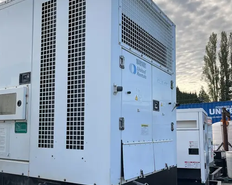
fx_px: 254
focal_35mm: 37
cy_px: 109
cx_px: 113
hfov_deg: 49.1
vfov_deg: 40.0
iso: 50
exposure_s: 1/871
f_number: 1.6
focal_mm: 5.1
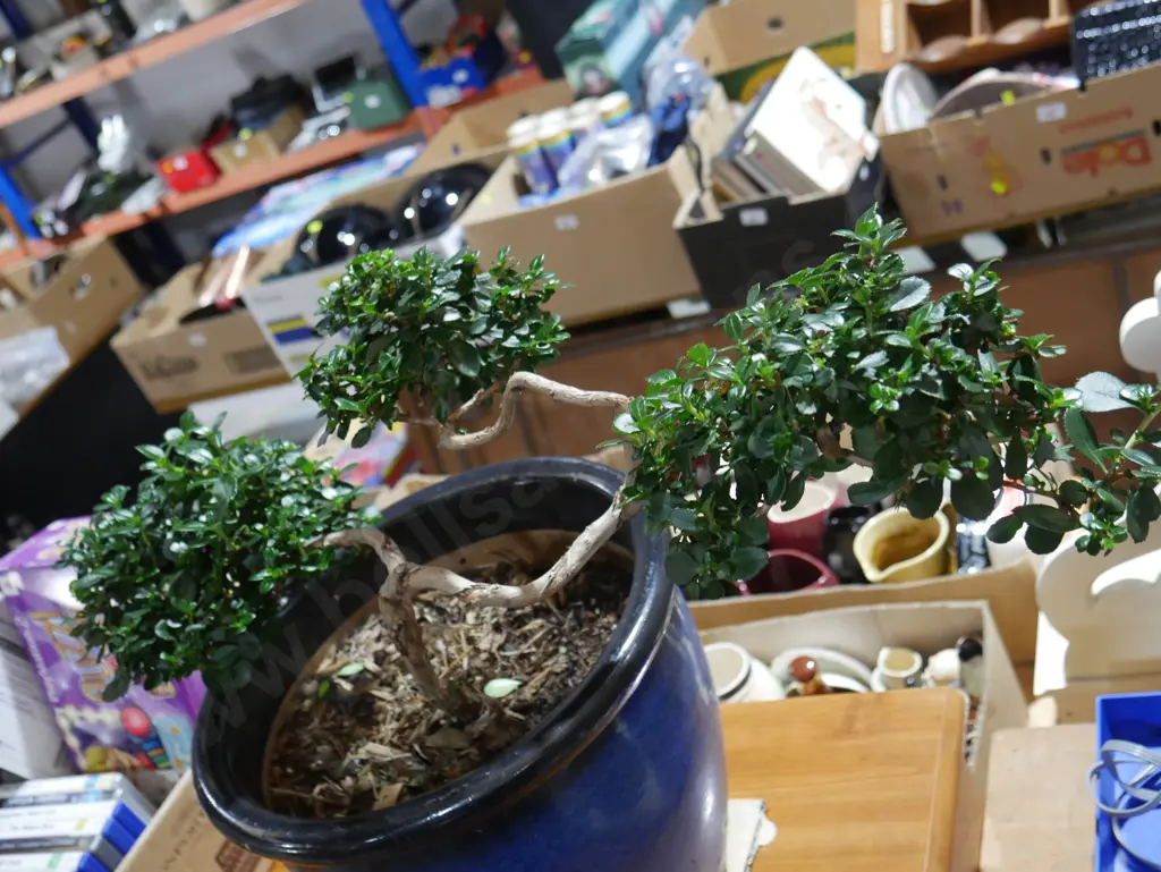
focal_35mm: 40
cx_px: 580
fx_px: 1342
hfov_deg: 46.8
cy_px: 436
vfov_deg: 36.0
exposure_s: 1/60
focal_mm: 20
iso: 1000
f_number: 4.5
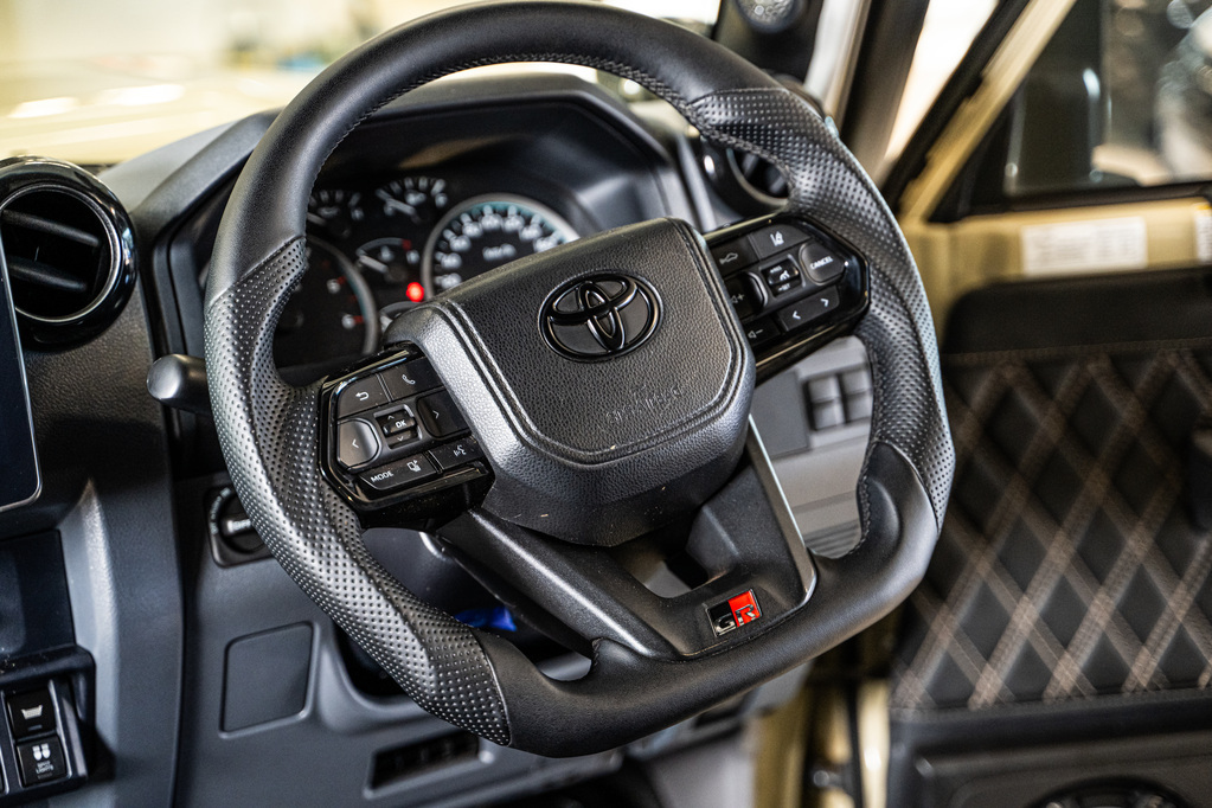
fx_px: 2087
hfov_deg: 32.4
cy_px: 404
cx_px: 606
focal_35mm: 62
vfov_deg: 21.9
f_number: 2.8
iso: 1600
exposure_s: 1/160
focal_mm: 62
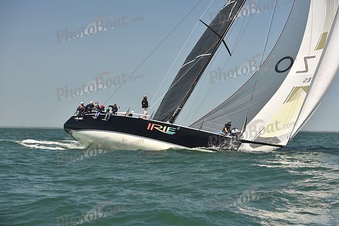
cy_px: 109
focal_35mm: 75
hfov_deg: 27.0
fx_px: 706
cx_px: 177
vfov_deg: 18.2
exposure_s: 1/800
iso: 250
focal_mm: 70
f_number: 5
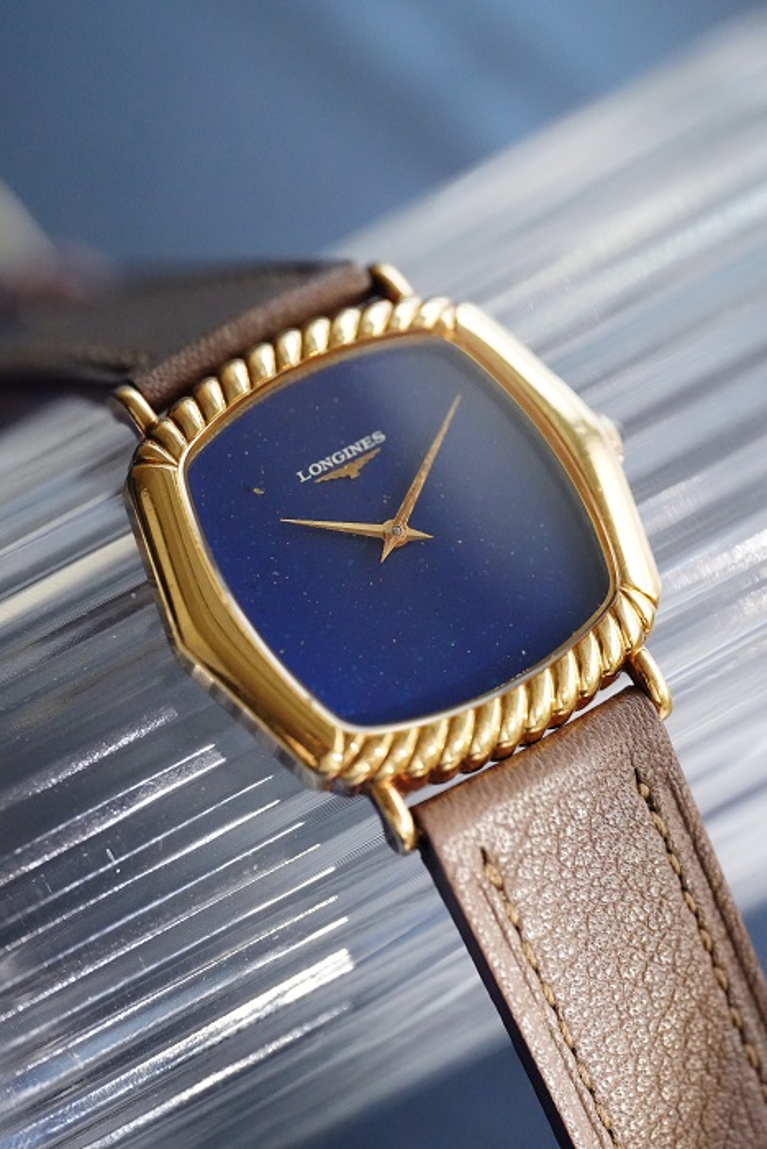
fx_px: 3352
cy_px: 574
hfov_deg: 13.1
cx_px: 384
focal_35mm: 105
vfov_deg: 19.4
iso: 8000
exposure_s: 1/250
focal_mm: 105
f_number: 4
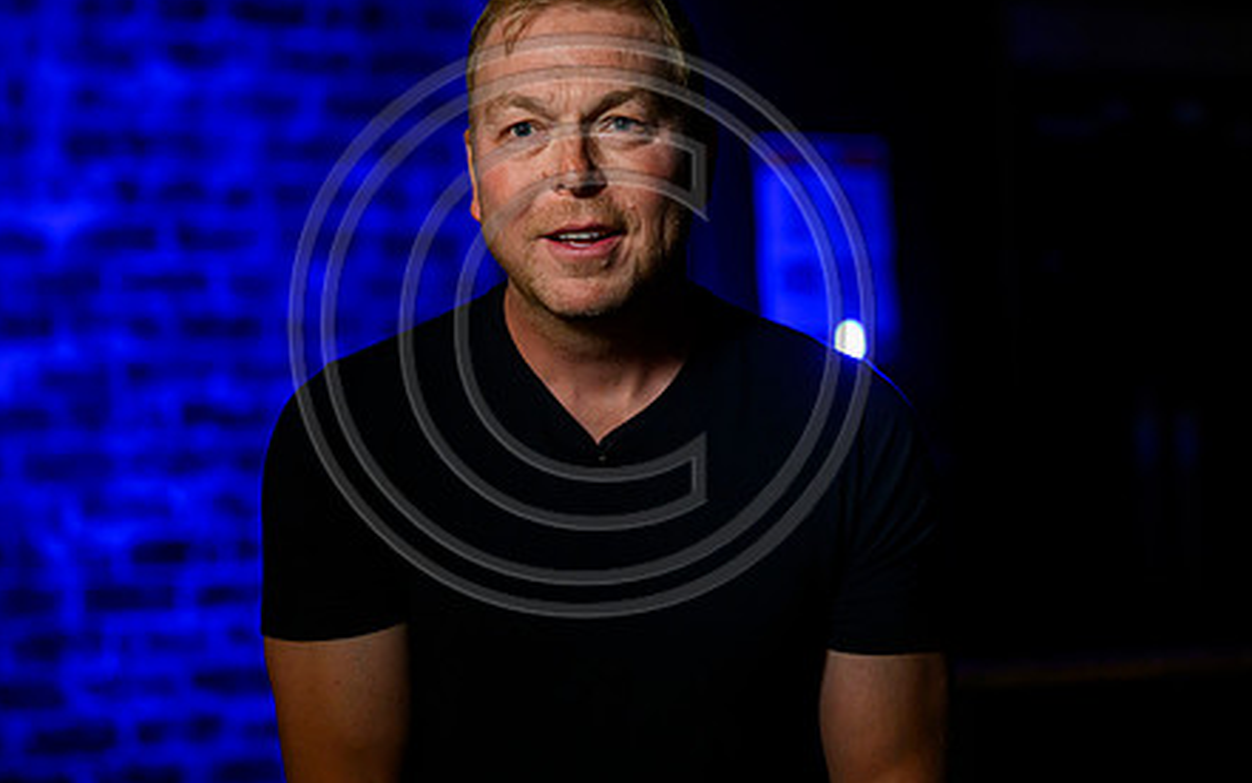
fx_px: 3891
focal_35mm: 114
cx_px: 582
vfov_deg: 11.5
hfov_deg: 18.3
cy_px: 322
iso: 3200
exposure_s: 1/125
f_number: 2.8
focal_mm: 85
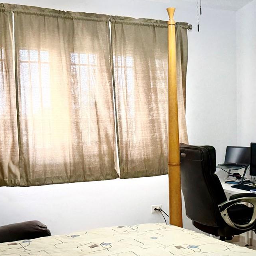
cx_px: 144
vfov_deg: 32.1
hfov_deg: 32.2
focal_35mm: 53
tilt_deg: -1.8
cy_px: 149
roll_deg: +1.1
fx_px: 443
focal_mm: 6.76
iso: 640
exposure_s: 1/39
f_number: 1.78
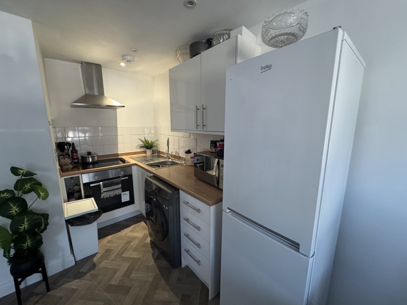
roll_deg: +0.4
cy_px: 152
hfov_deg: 102.1
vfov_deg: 85.7
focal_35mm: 14
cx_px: 204
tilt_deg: -8.9
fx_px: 165
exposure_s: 1/50
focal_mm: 2.22
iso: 250
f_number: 2.2
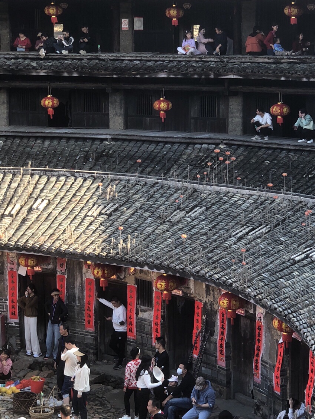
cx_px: 195
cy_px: 254
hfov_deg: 16.1
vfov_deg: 21.3
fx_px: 1116
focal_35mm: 92
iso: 20
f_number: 2.4
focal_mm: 6
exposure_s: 1/120
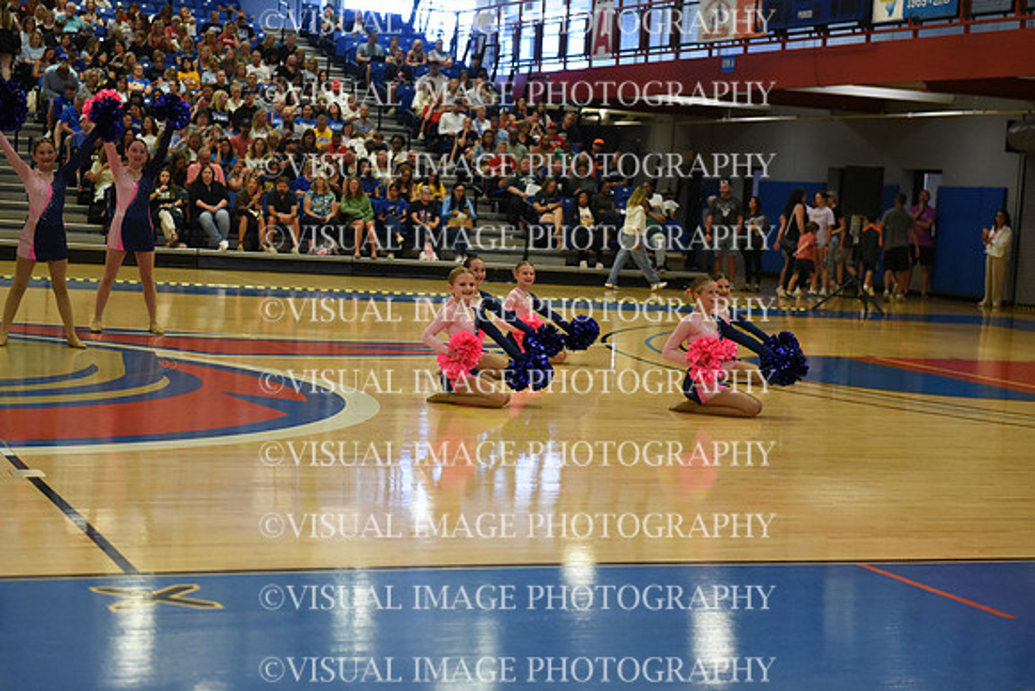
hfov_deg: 28.8
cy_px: 346
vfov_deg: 19.5
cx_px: 518
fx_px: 2013
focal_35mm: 70
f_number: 2.8
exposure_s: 1/1000
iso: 6400
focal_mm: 70
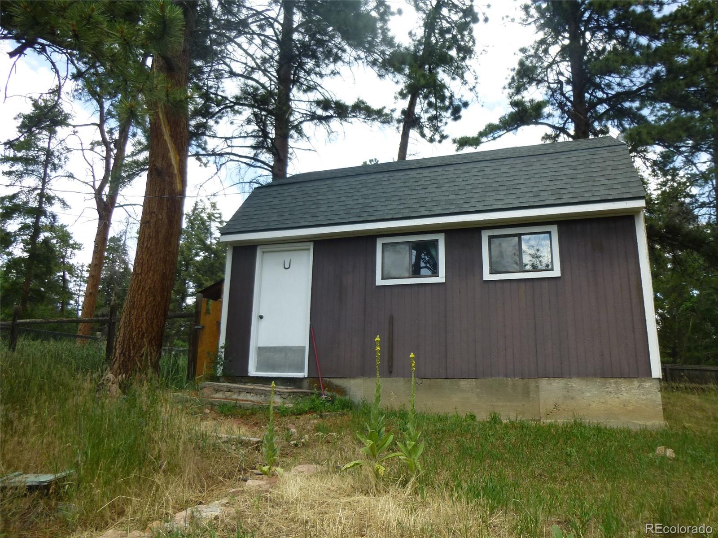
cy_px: 269
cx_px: 359
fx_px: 519
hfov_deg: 69.4
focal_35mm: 25
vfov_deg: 54.9
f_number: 3.1
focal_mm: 4.5
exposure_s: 1/400
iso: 100
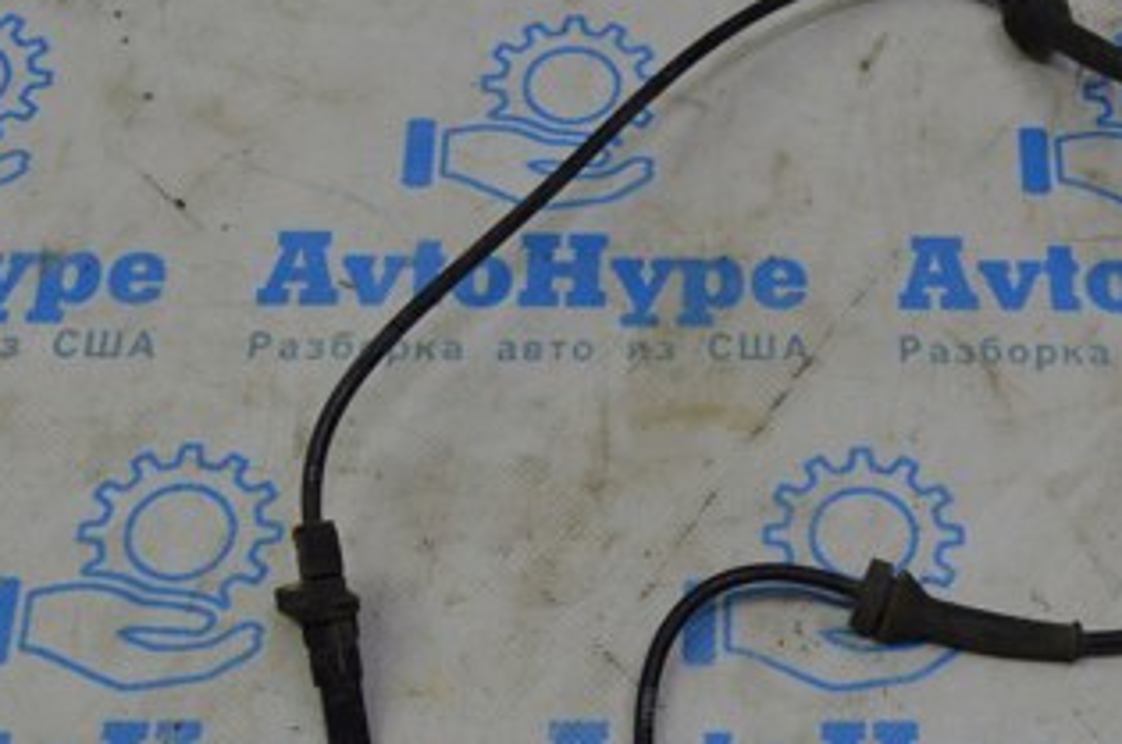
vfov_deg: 20.1
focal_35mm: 67
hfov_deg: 29.7
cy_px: 532
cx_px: 812
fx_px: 2085
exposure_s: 1/100
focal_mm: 22
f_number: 5
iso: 400
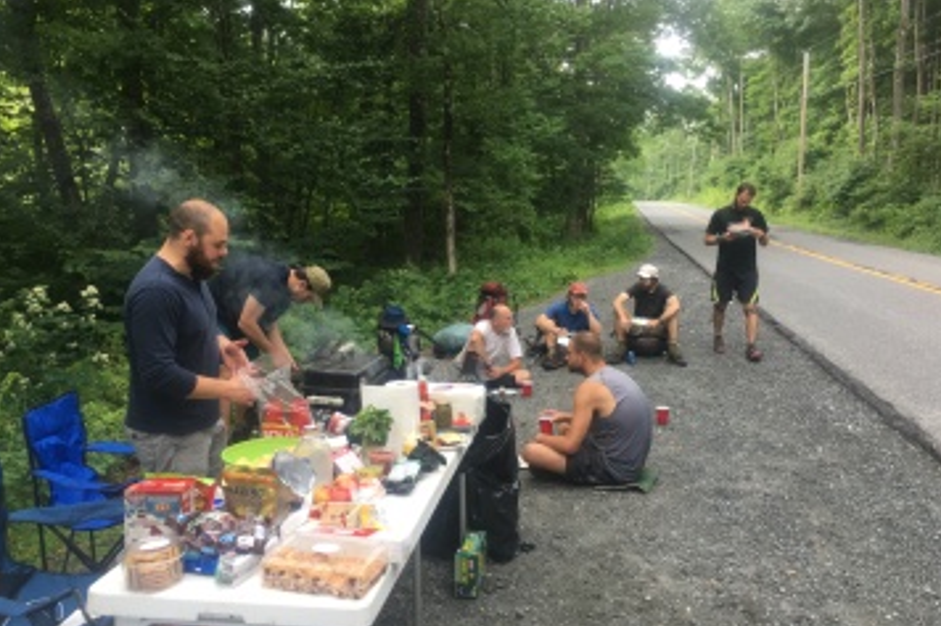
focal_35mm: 31
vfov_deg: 42.3
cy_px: 306
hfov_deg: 60.3
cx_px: 470
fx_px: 810
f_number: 2.2
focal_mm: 4.15
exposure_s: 1/120
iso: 40
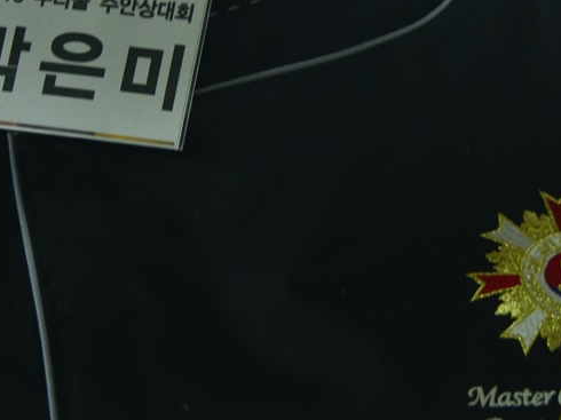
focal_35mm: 245
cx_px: 309
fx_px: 3969
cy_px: 228
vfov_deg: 6.1
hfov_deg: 8.1
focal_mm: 78
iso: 800
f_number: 4
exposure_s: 1/30
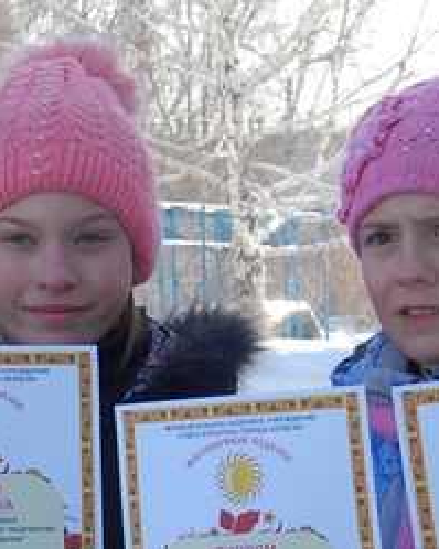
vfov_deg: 10.1
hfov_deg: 8.1
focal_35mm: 190
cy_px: 489
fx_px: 3088
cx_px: 46
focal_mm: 28
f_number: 7.1
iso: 200
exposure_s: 1/200
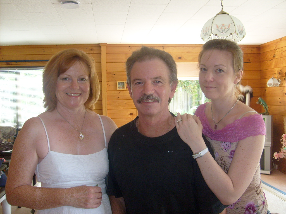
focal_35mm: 35
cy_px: 107
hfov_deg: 52.6
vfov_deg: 40.7
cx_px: 143
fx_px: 289
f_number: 2.8
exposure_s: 1/45
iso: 100
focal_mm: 5.8
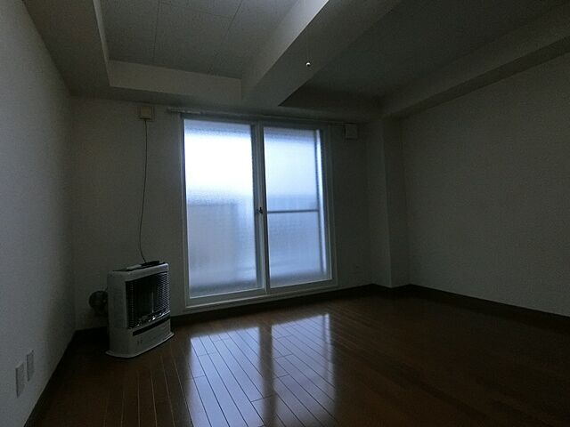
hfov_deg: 84.7
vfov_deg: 68.7
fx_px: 313
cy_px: 214
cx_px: 285
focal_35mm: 19
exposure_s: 1/800
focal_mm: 4.06
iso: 800
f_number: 2.7
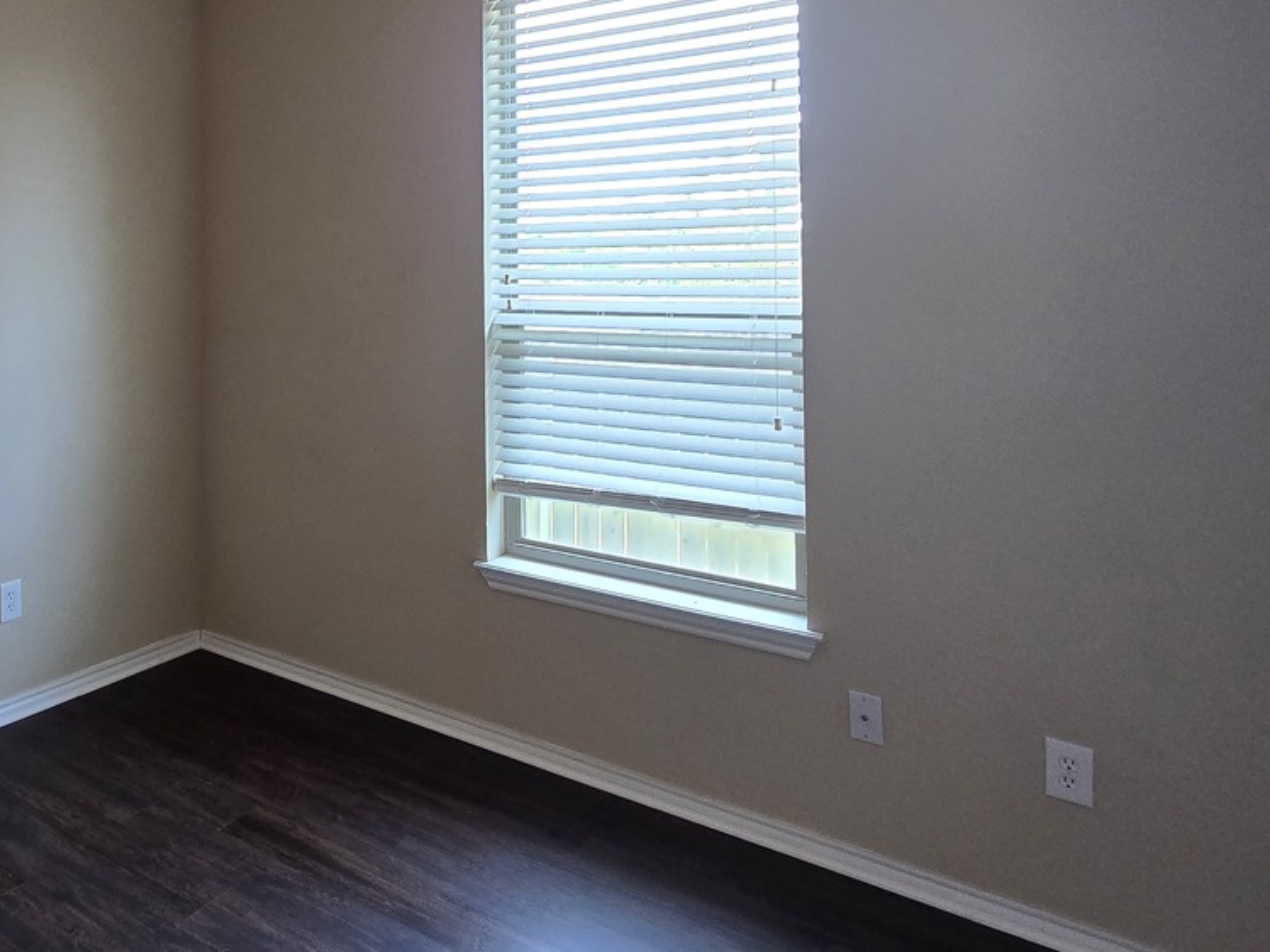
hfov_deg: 62.7
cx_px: 232
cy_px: 257
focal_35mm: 25
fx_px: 917
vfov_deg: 52.8
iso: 200
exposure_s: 1/60
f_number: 2.2
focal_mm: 2.2
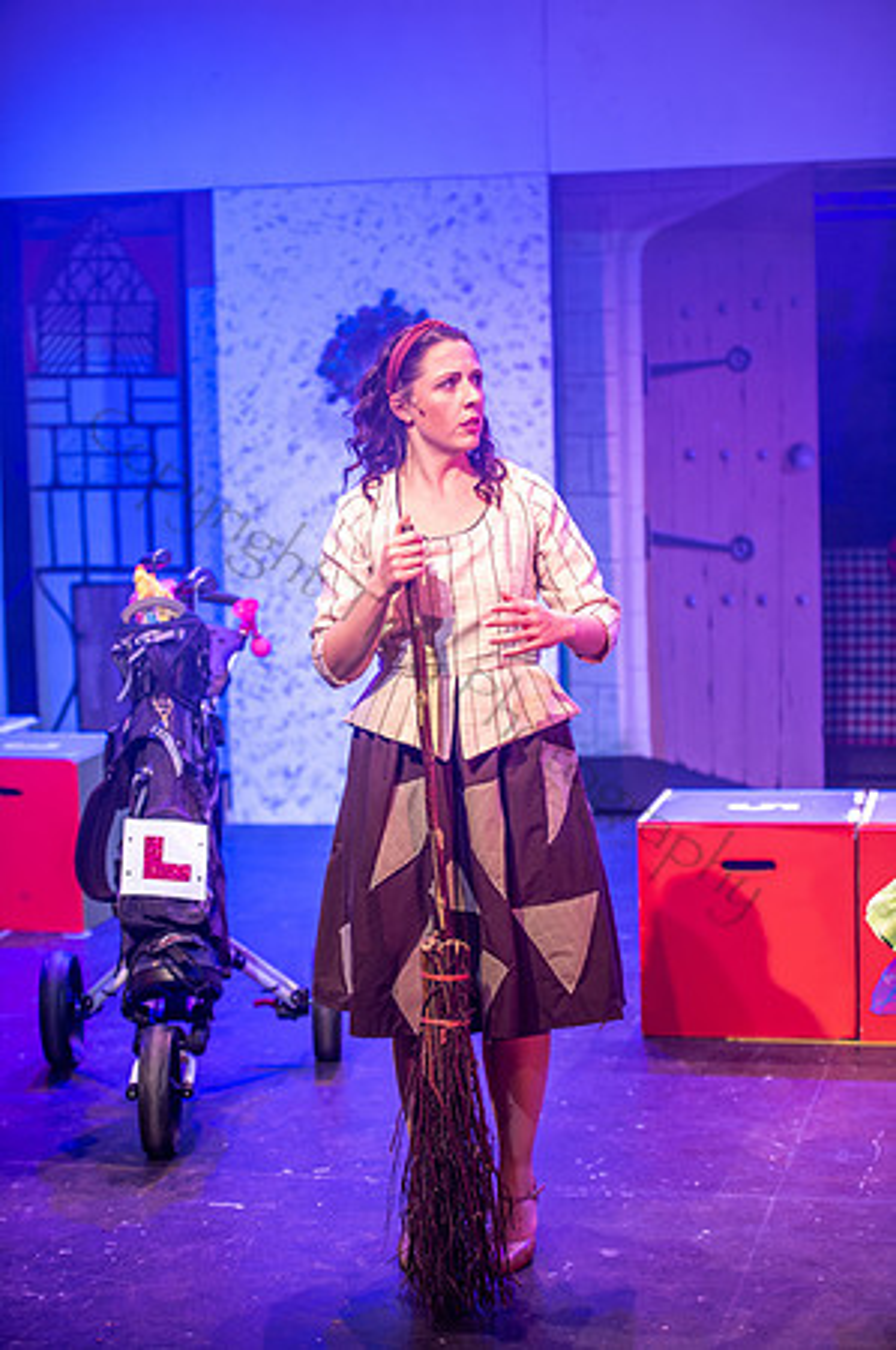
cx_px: 448
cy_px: 675
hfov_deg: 19.4
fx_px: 2619
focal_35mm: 70
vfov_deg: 28.9
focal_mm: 70
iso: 1000
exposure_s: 1/160
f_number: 2.8
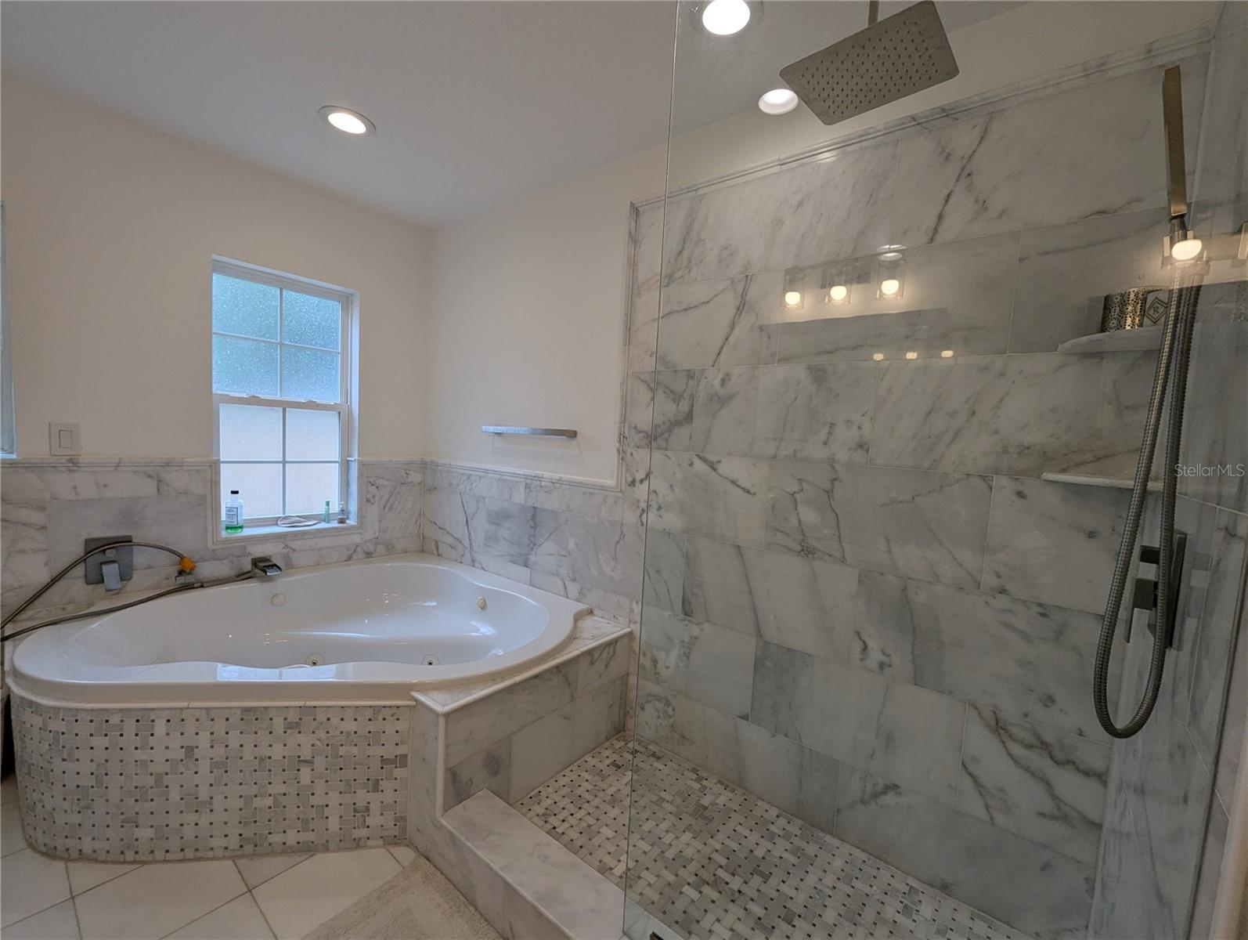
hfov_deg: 106.1
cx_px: 624
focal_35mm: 13
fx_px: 469
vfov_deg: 90.1
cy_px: 470
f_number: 2.2
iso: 65
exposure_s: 1/120
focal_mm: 1.95
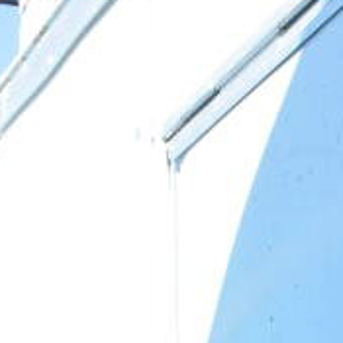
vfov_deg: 10.7
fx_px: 1718
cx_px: 449
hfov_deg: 11.1
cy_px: 615
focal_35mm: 153
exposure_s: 1/500
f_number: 11
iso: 1600
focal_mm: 23
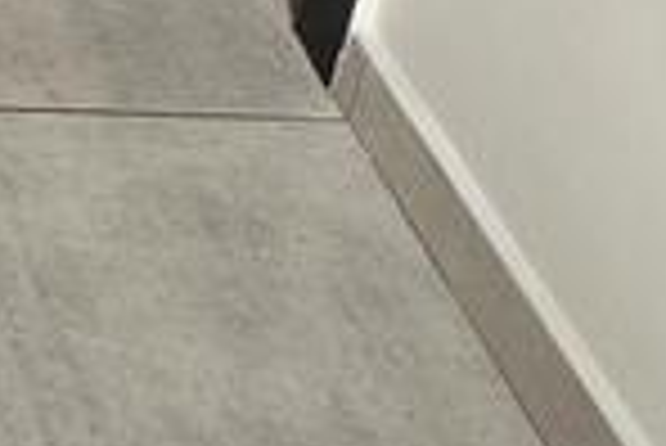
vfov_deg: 13.6
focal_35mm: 73
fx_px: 1352
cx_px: -666
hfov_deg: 18.3
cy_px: -622
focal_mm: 2.2
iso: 320
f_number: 2.2
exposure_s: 1/50
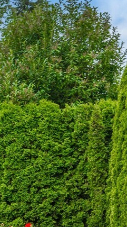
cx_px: -104
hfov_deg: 12.6
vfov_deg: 23.4
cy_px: 232
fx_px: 521
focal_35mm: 87
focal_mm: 21
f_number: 8
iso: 100
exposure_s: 1/40
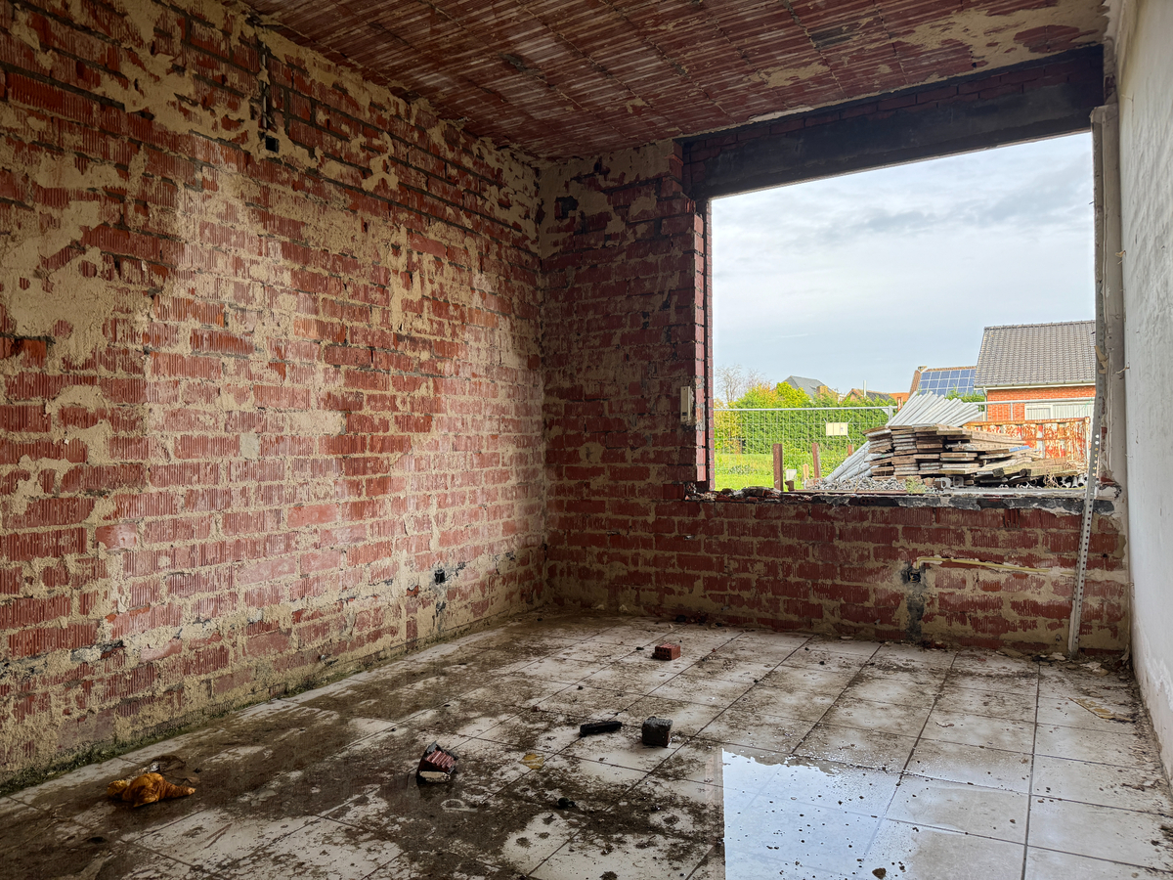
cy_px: 440
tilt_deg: +0.7
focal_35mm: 24
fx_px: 813
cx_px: 586
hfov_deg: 71.6
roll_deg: +1.3
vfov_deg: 56.8
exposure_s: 1/302
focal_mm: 6.76
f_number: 1.78
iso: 80
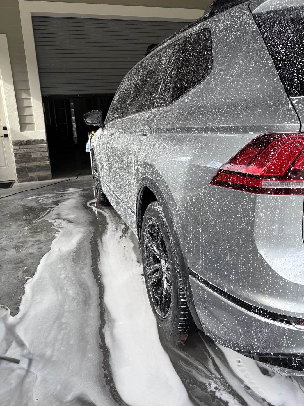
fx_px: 316
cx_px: 158
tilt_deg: -14.8
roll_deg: +1.7
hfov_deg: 51.3
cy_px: 196
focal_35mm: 27
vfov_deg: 65.3
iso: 50
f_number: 1.6
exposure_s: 1/739
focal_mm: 5.96
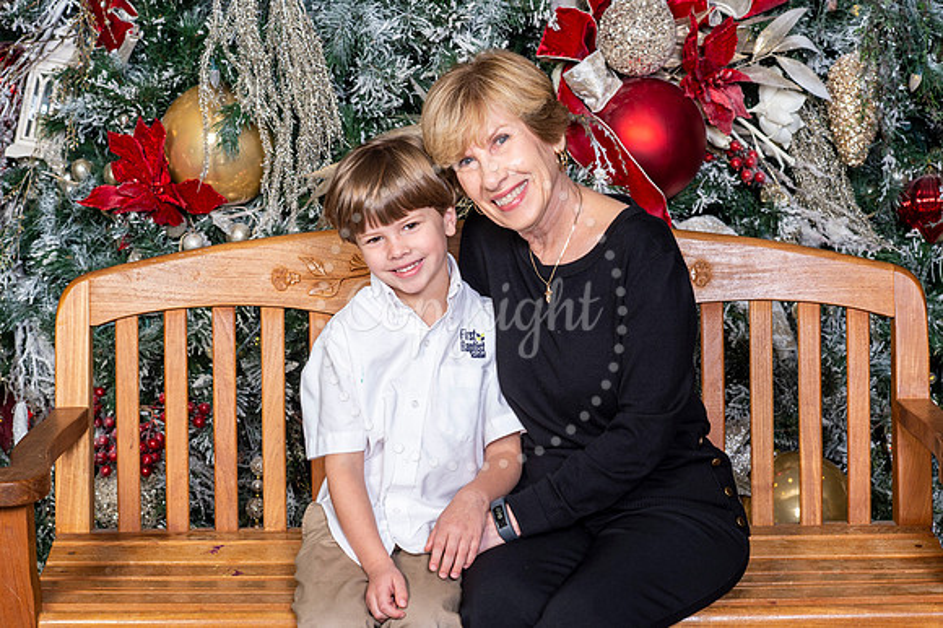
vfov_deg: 16.1
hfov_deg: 23.9
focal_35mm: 85
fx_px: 2225
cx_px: 472
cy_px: 314
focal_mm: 85
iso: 400
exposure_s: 1/125
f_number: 8
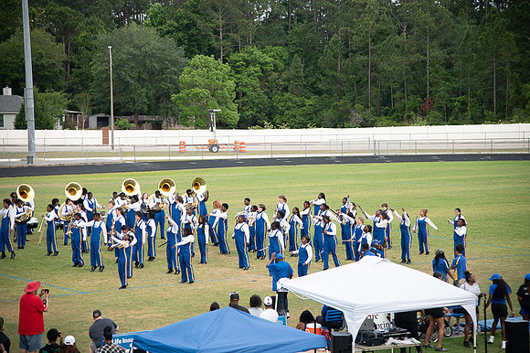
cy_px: 176
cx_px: 265
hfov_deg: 18.6
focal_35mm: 110
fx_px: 1618
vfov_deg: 12.4
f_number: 4
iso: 400
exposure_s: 1/200
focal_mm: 110
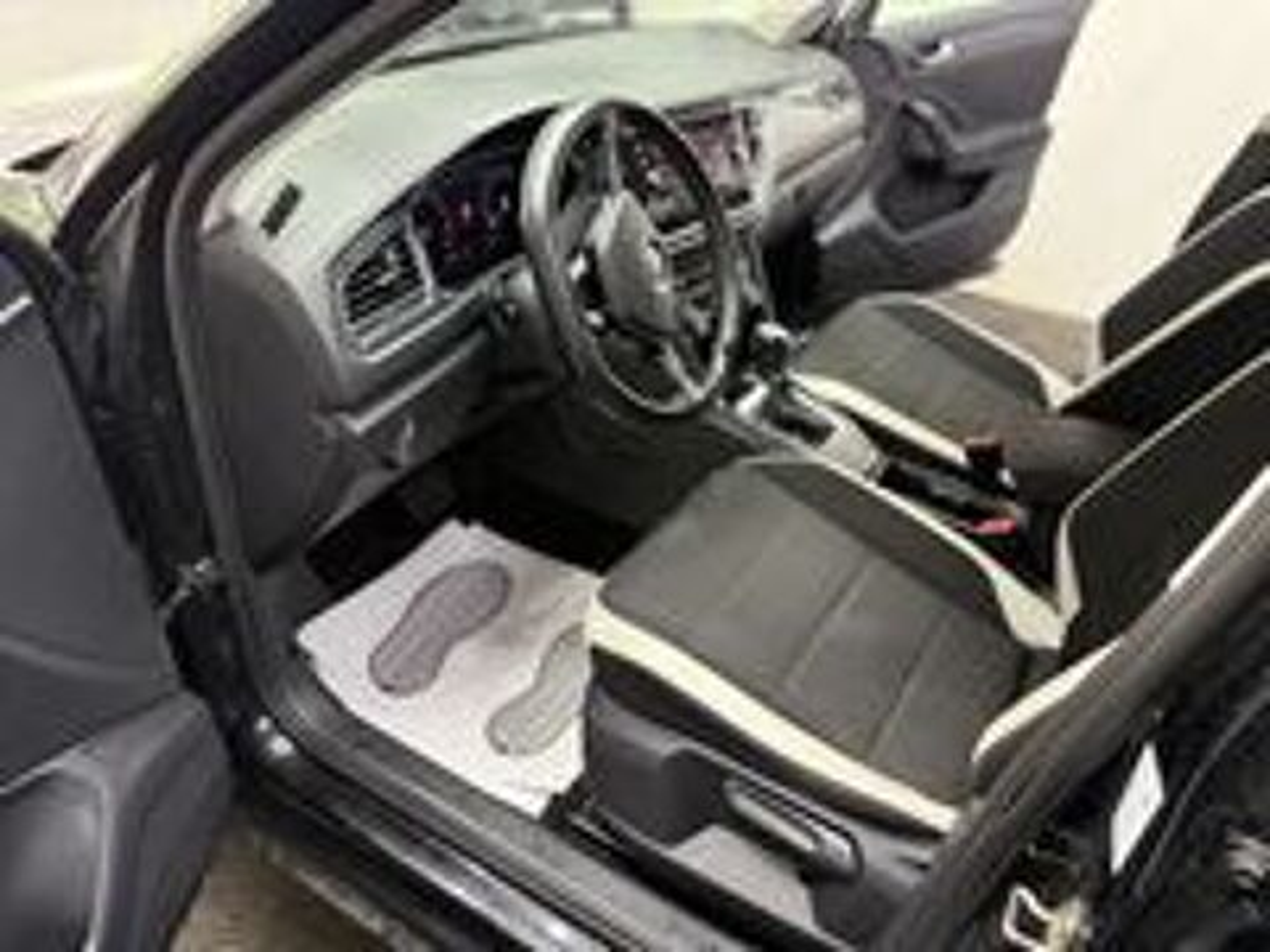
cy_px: 476
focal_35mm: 24
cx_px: 635
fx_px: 881
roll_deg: -3.0
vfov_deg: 56.8
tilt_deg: -34.9
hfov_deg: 71.6
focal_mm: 6.76
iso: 500
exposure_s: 1/50
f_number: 1.78
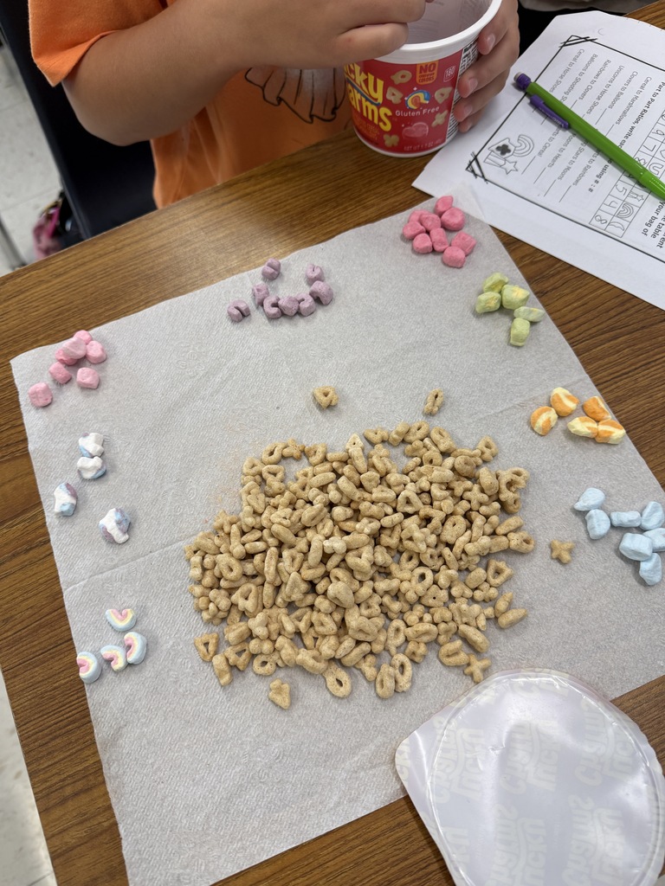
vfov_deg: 71.6
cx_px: 332
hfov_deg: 56.8
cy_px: 443
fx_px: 615
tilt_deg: -65.7
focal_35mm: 24
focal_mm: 6.76
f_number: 1.78
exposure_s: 1/120
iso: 125
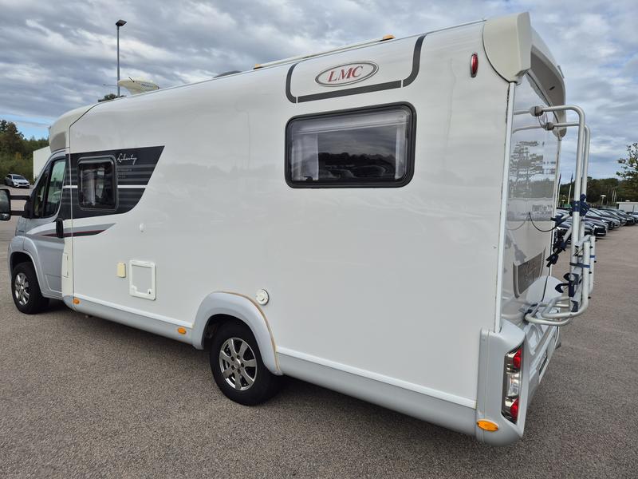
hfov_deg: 73.9
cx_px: 319
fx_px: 424
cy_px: 240
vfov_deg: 58.9
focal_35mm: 23
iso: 25
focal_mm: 5.4
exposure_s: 1/1592
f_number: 1.8
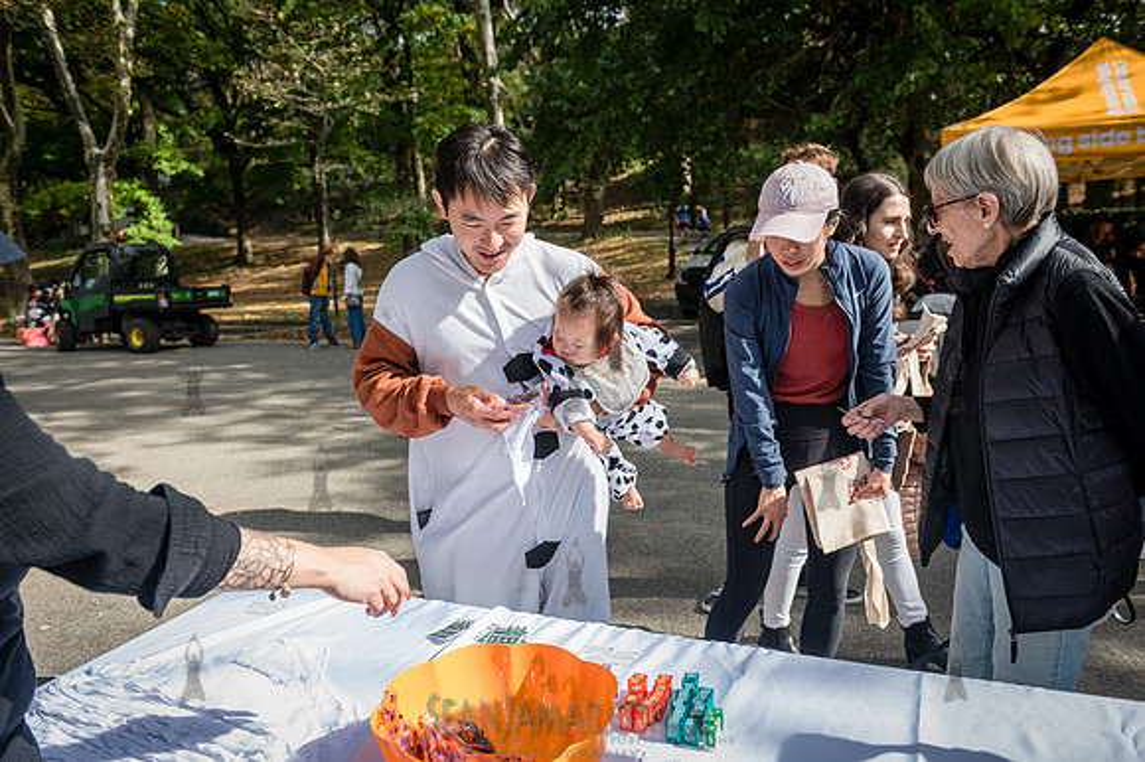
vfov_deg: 47.9
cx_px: 572
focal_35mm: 27
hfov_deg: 67.4
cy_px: 381
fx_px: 858
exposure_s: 1/6400
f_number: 4
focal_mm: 27
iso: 1000
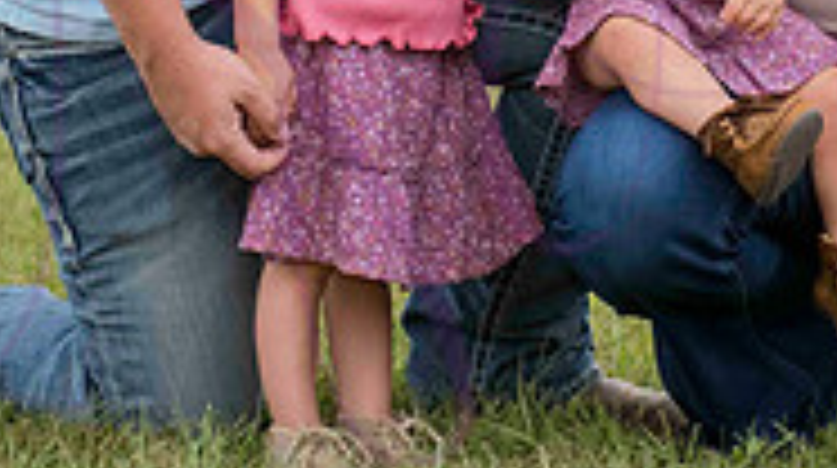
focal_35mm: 273
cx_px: 724
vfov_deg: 4.4
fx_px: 6050
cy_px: -349
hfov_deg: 7.9
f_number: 4.5
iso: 400
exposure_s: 1/500
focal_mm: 80
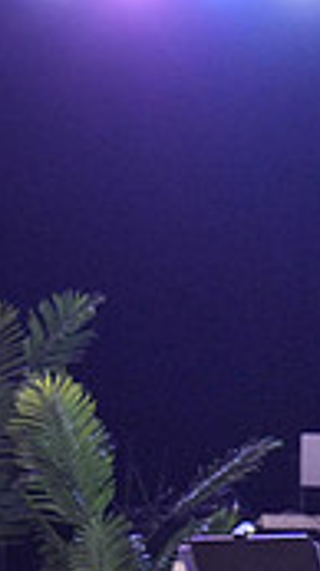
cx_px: 874
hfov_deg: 3.8
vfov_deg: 6.8
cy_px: 530
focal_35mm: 316
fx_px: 4778
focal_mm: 60
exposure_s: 1/500
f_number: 4
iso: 2000
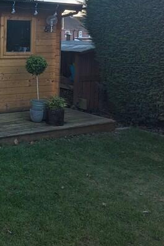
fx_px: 294
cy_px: 44
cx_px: -89
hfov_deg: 23.9
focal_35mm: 43
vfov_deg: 43.0
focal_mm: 2.35
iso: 43
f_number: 2.2
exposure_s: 1/735
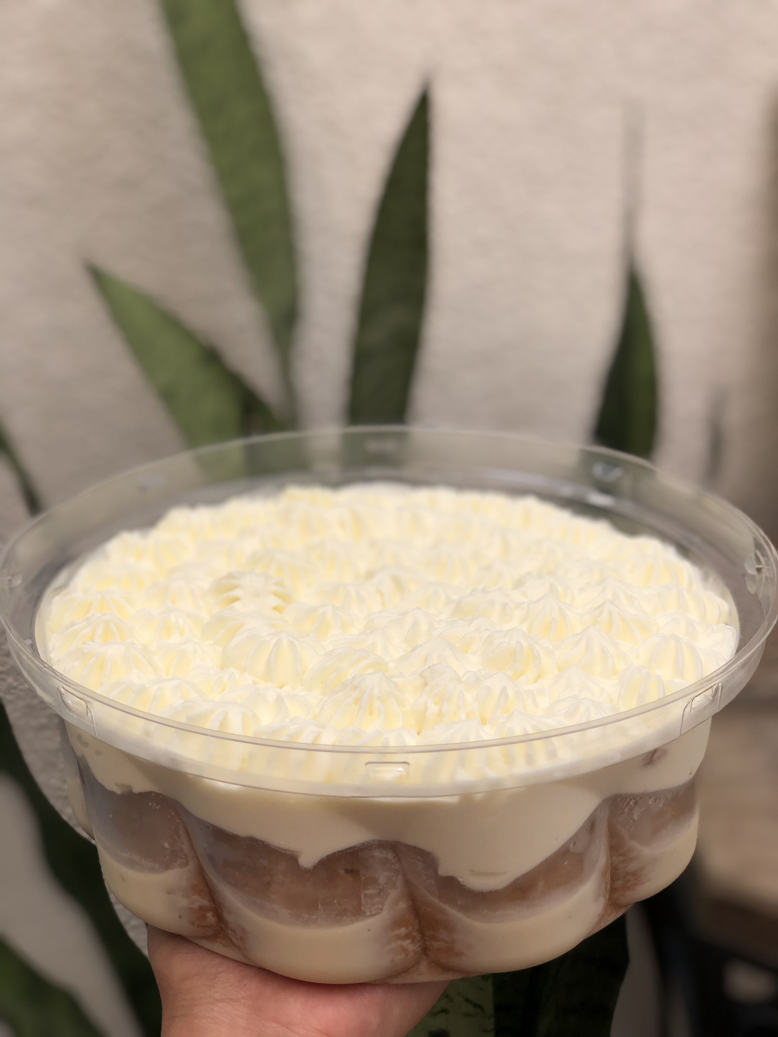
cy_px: 518
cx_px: 389
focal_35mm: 52
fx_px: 1558
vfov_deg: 36.8
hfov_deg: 28.0
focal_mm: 6
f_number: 2.4
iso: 16
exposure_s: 1/249
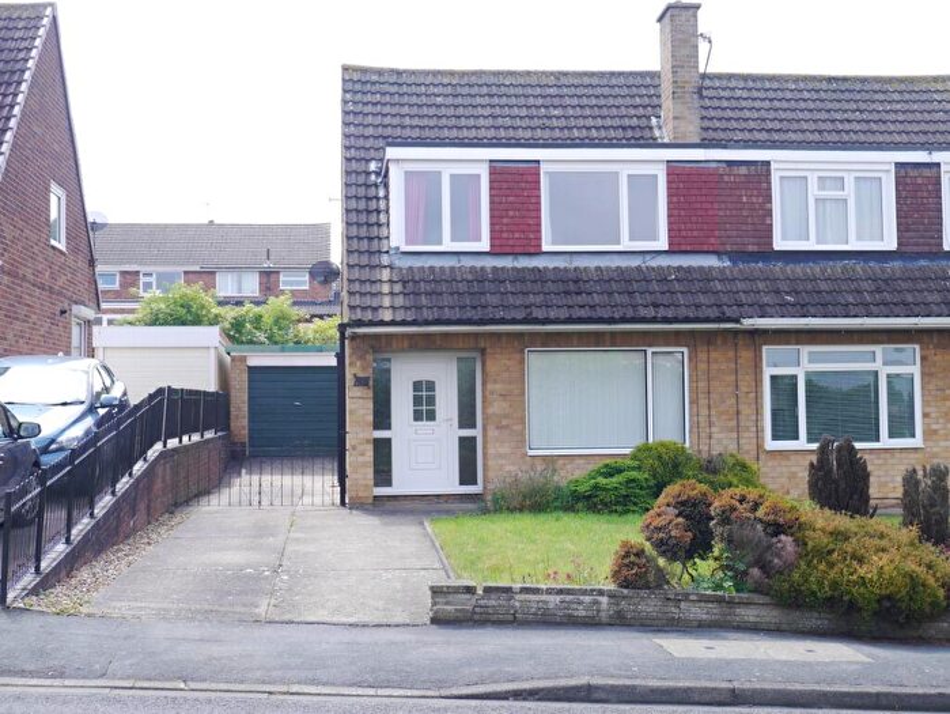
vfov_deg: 29.1
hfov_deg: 38.2
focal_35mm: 50
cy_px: 357
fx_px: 1373
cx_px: 475
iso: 160
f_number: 7.1
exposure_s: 1/160
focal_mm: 25
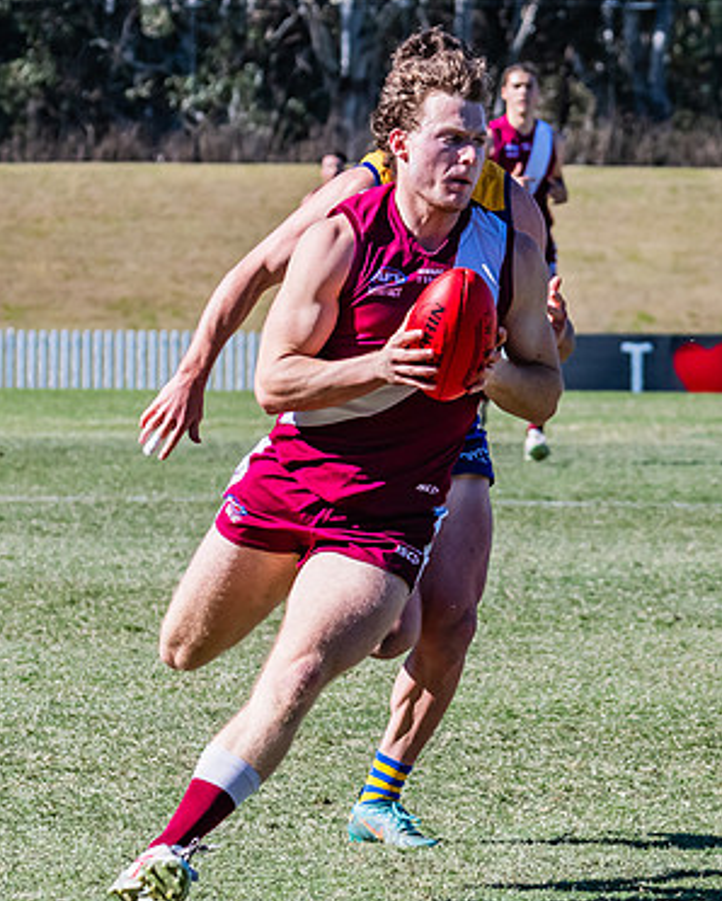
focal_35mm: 435
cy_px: 456
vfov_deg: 4.4
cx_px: 525
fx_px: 11610
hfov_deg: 3.6
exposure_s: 1/1600
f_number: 8
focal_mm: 170
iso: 800
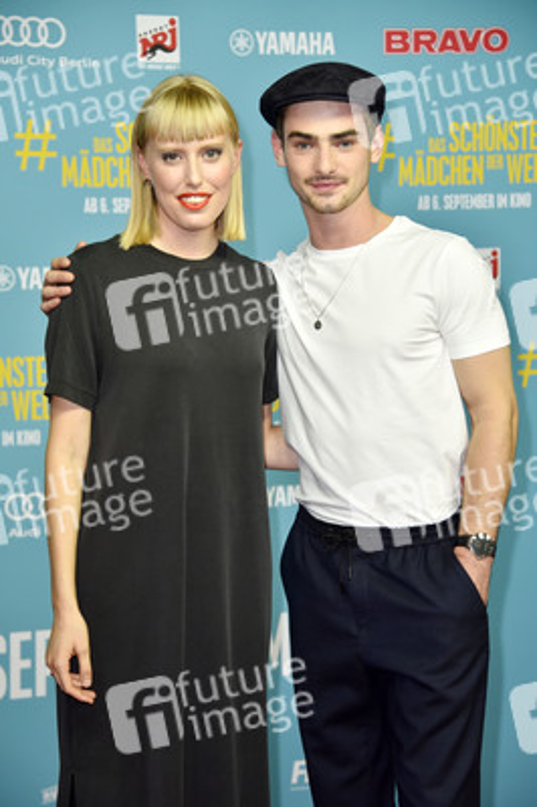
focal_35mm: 100
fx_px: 2241
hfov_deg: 13.7
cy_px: 404
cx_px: 268
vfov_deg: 20.4
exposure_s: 1/160
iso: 640
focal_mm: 100
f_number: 5.6
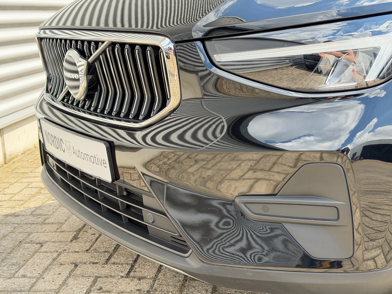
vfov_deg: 29.7
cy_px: 145
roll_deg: +1.6
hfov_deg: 38.9
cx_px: 197
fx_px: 555
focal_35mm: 49
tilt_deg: -12.9
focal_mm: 6.76
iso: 100
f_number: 1.78
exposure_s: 1/652
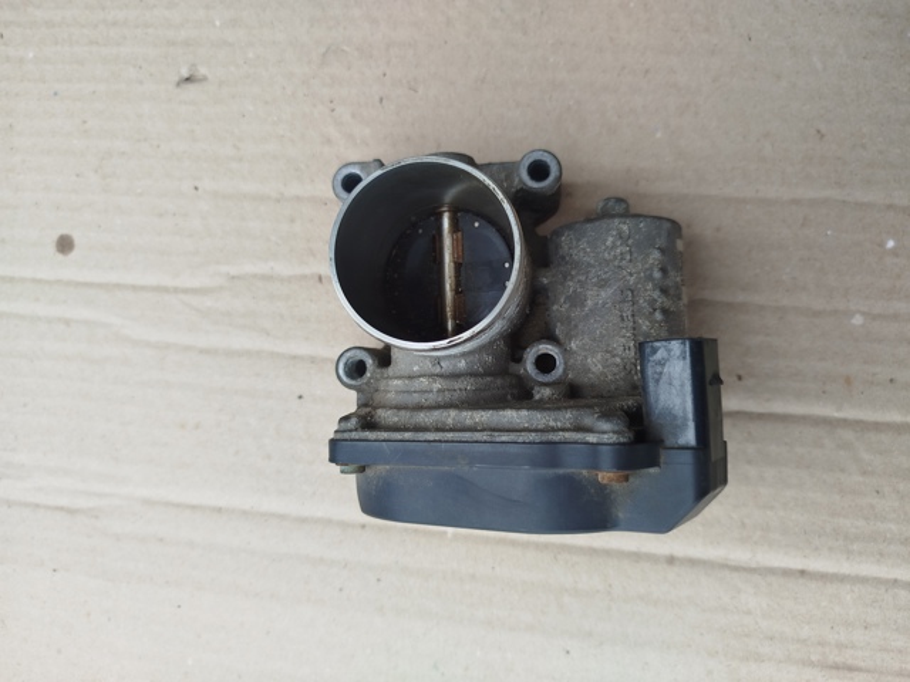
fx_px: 631
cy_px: 341
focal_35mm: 24
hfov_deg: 71.6
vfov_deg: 56.8
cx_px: 455
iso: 50
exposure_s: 1/277
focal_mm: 5.31
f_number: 1.7
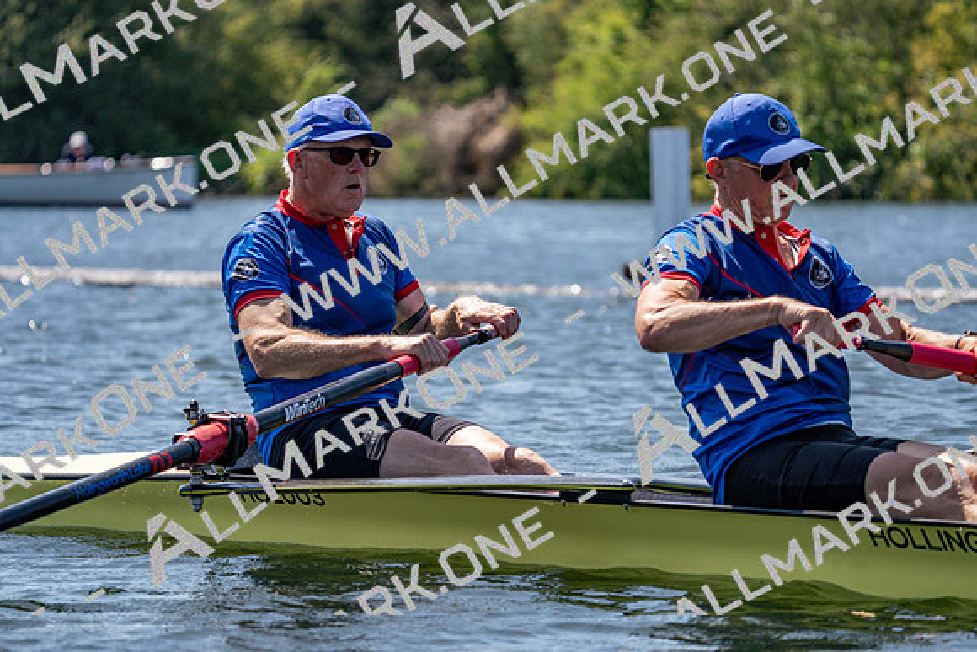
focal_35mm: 200
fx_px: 5429
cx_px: 488
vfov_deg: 6.9
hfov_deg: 10.3
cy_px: 326
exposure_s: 1/2000
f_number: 5.6
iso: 320
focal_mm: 200
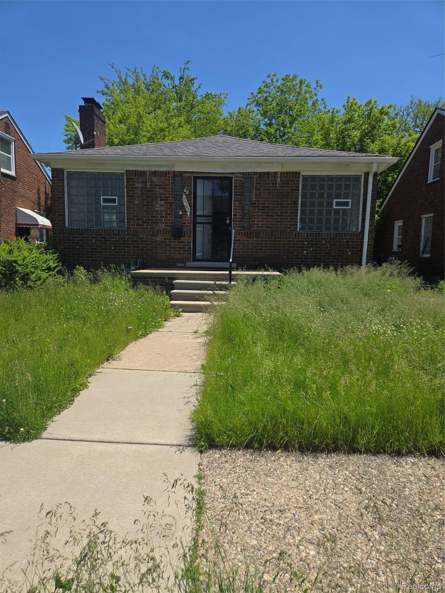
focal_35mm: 23
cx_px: 222
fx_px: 394
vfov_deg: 73.9
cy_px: 296
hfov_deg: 58.9
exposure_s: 1/2122
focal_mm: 5.4
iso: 25
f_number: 1.8
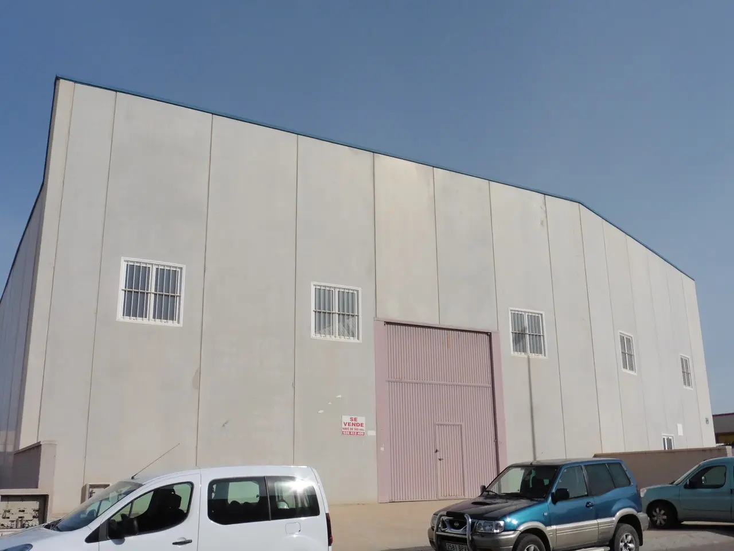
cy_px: 276
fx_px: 721
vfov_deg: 41.8
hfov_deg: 54.0
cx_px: 367
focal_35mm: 34
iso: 100
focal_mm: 6.1
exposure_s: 1/1600
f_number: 5.6
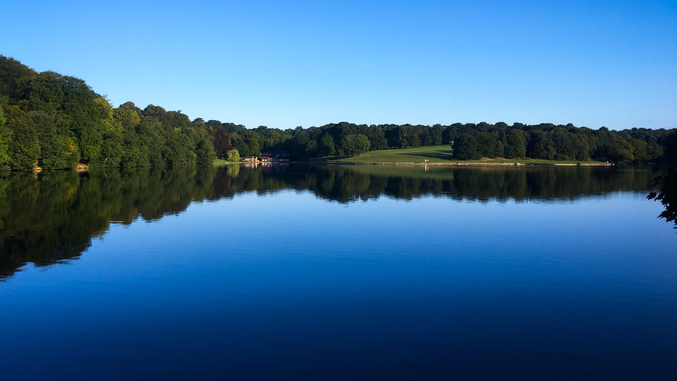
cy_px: 125
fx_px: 574
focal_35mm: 32
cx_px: 335
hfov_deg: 61.0
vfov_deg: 36.3
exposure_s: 1/1166
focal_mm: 4.15
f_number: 2.2
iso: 25
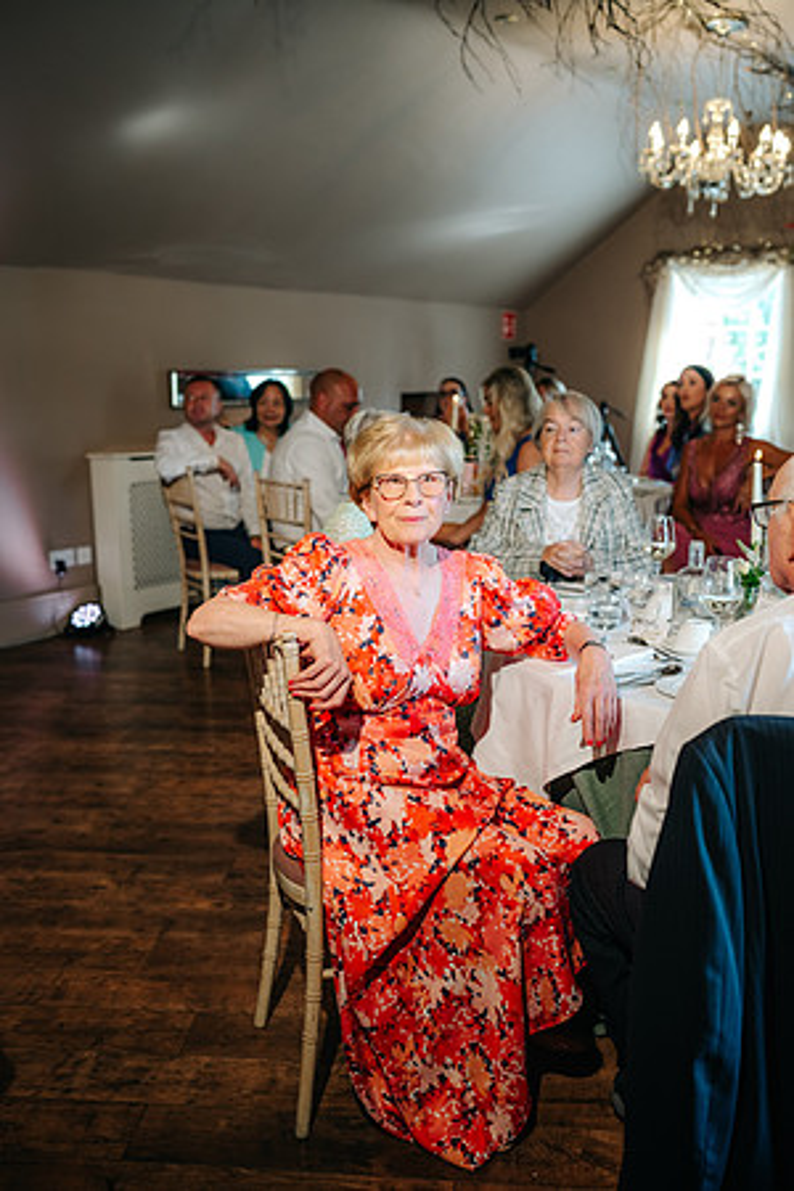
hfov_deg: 37.9
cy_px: 596
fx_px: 1158
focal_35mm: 35
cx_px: 397
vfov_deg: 54.4
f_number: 2.5
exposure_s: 1/200
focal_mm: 35
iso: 640
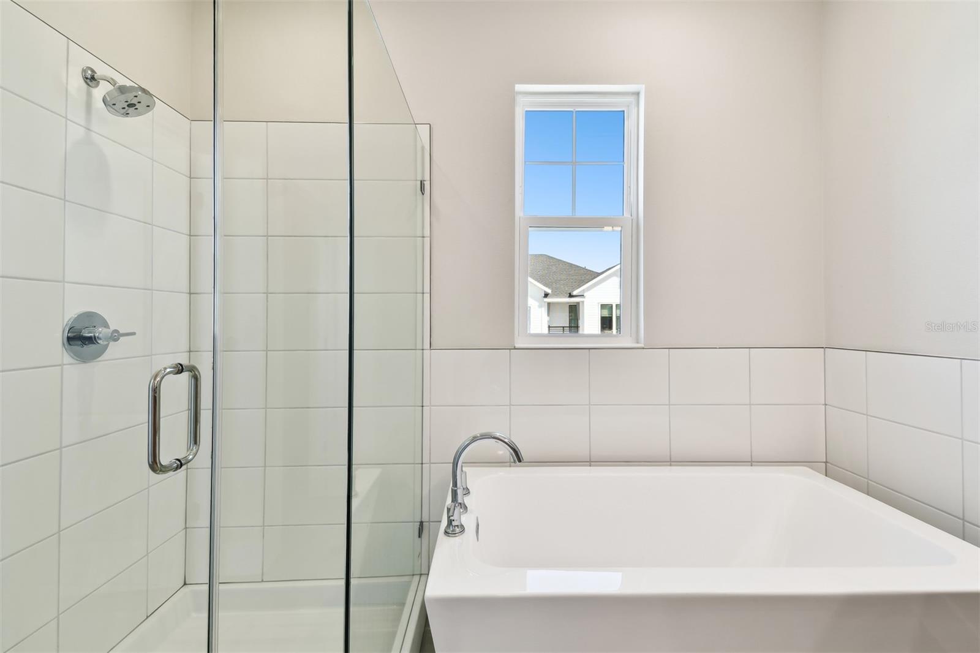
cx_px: 490
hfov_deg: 100.4
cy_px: 326
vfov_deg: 77.3
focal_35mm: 15
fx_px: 408
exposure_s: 1/13
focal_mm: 10
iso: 100
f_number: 7.1
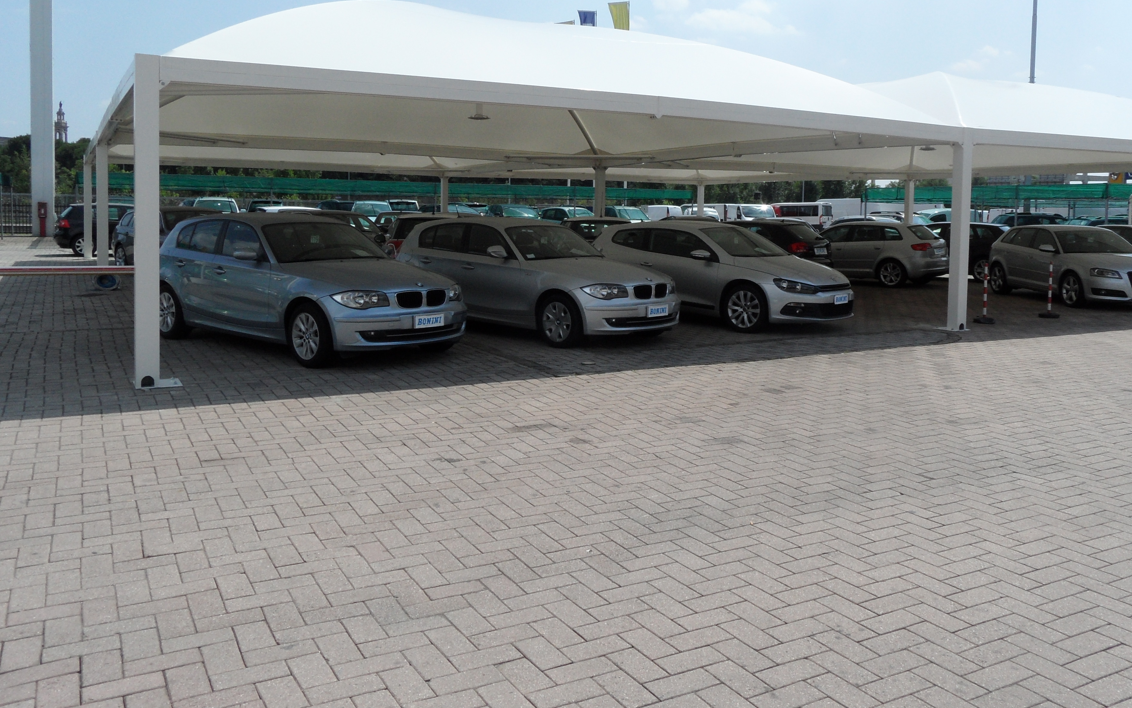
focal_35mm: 29
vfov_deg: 42.8
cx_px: 619
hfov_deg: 64.5
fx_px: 895
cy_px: 263
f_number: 4.6
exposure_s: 1/1000
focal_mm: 3.9
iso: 80
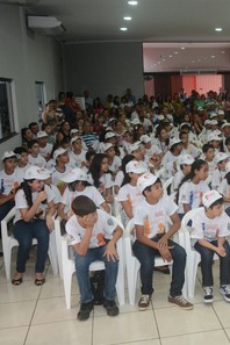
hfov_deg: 25.4
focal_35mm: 50
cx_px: 242
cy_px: 173
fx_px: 479
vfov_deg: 39.6
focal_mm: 22
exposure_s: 1/125
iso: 1600
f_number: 3.8
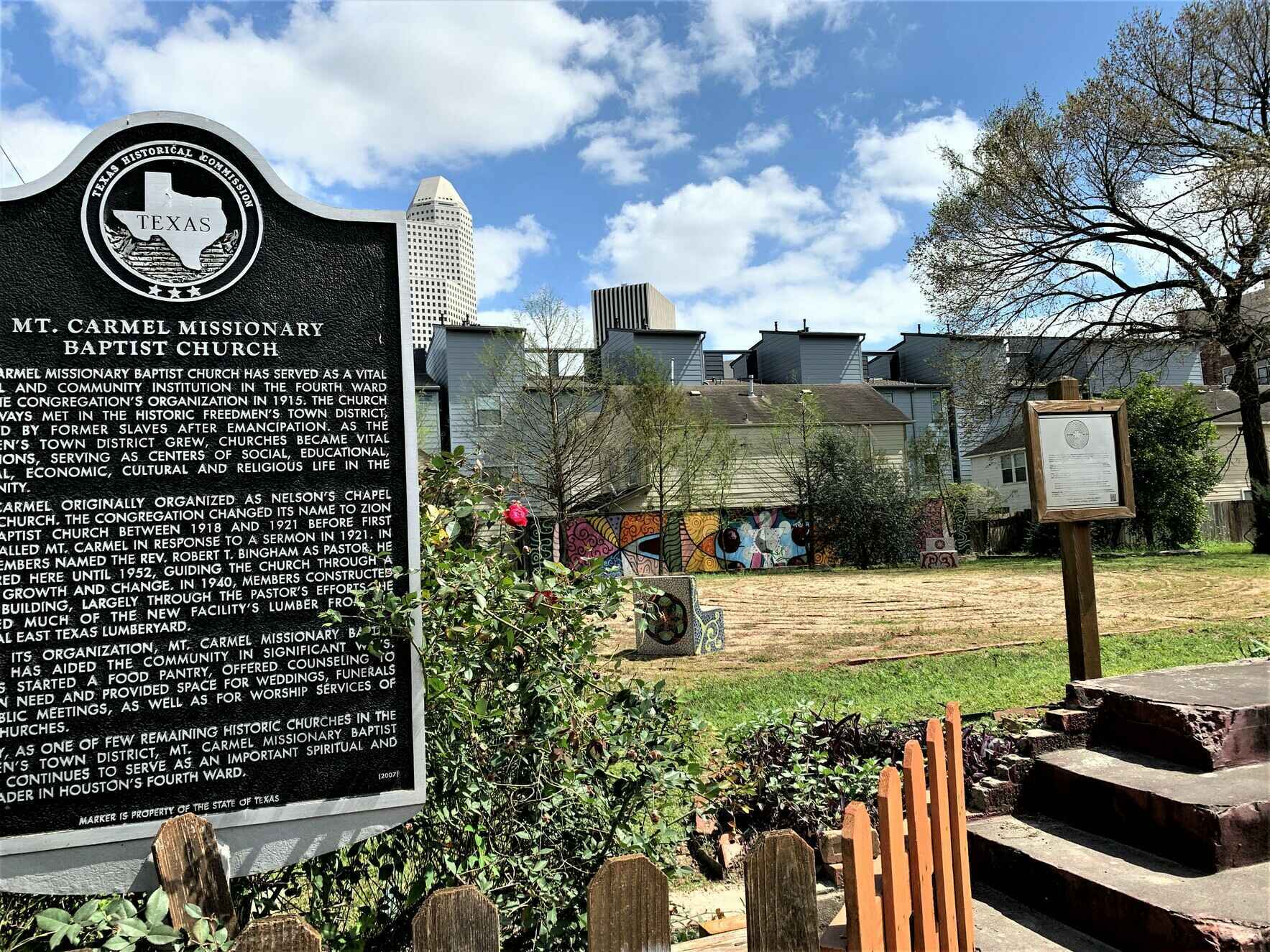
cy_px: 476
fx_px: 954
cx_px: 635
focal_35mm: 26
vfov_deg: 53.1
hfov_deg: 67.3
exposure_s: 1/2681
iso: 25
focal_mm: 4.25
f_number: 1.8
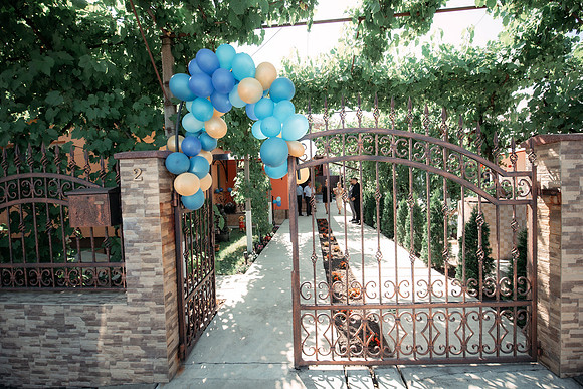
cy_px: 194
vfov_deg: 77.4
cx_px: 292
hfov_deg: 100.4
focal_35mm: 15
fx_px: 243
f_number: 2.8
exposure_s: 1/320
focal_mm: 15
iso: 100
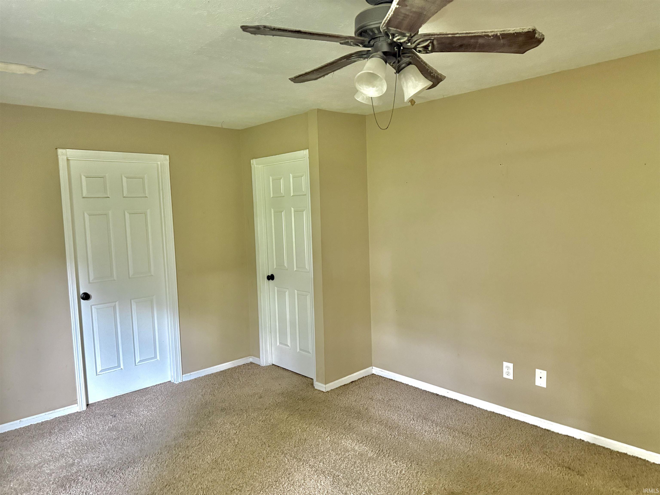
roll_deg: +1.6
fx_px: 458
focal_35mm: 24
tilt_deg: -3.6
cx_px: 330
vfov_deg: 56.8
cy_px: 248
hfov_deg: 71.6
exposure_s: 1/48
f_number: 1.78
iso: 800
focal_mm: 6.76
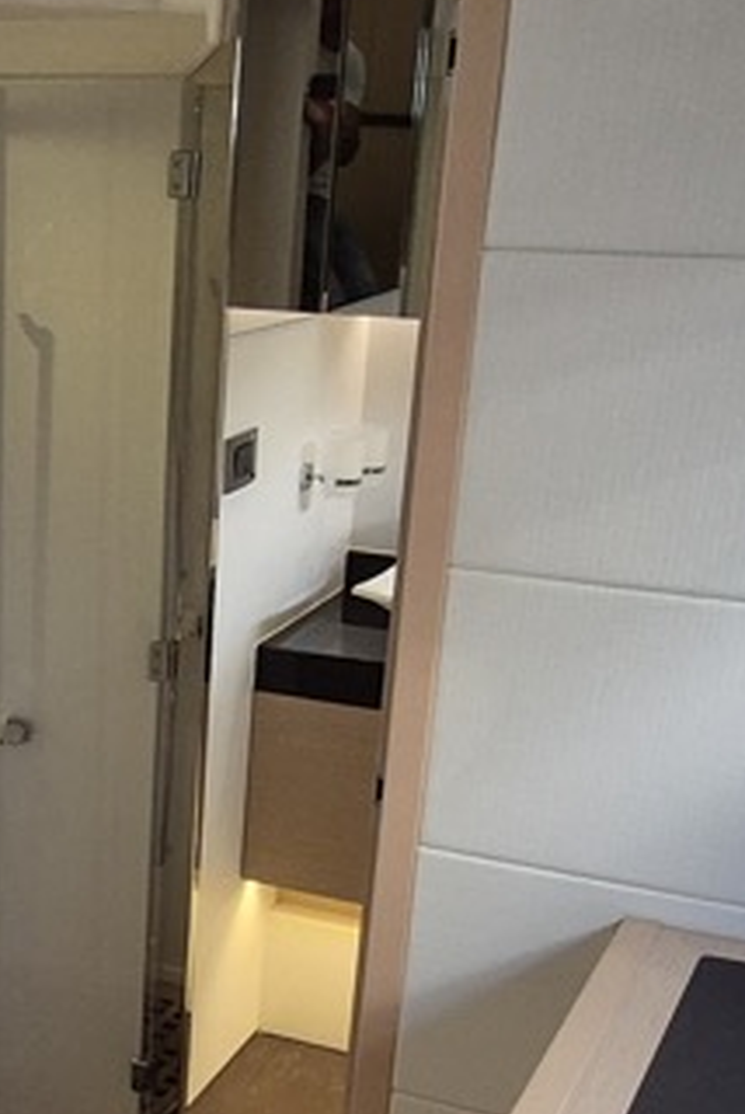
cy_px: 947
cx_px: -3
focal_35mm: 54
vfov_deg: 35.2
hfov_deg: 24.0
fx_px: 1673
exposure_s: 1/100
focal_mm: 2.2
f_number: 2.2
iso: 160
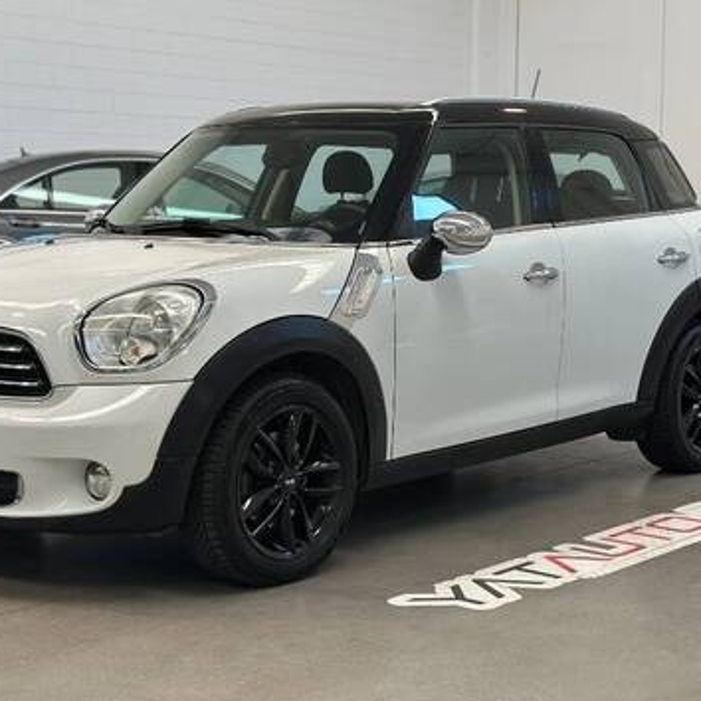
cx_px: 312
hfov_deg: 25.3
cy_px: 294
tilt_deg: -4.3
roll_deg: -0.6
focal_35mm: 68
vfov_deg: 25.3
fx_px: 1558
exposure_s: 1/100
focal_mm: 6.86
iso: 80
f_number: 1.78
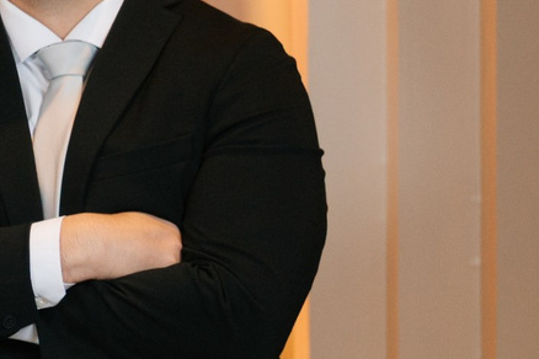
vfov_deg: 4.2
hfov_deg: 6.0
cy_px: 506
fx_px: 4925
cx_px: -841
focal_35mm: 329
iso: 400
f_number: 2.8
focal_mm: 56
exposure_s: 1/200
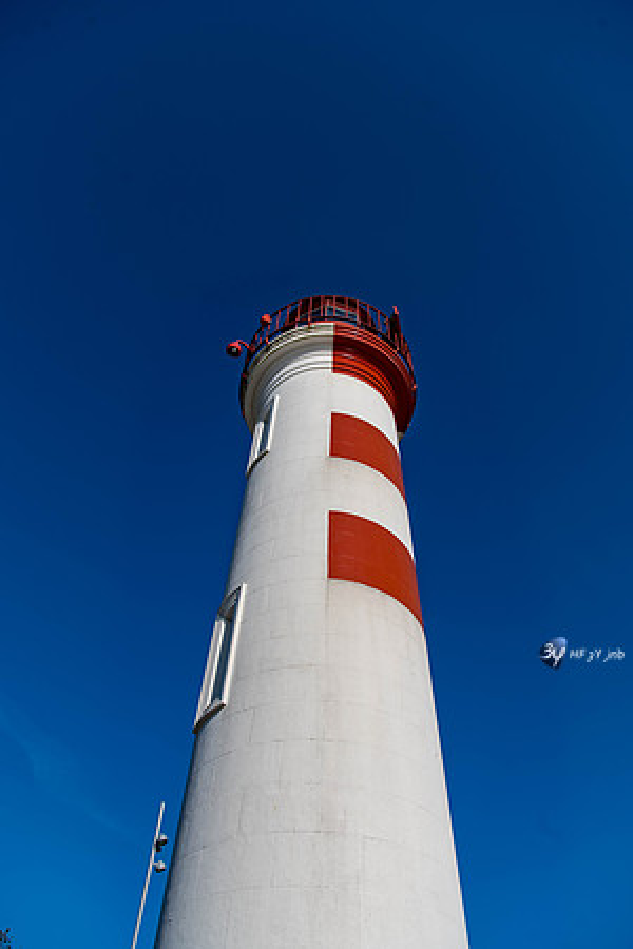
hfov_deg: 53.1
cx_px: 316
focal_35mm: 24
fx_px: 633
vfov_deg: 73.7
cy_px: 474
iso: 64
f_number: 6.3
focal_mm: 24
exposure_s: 1/800
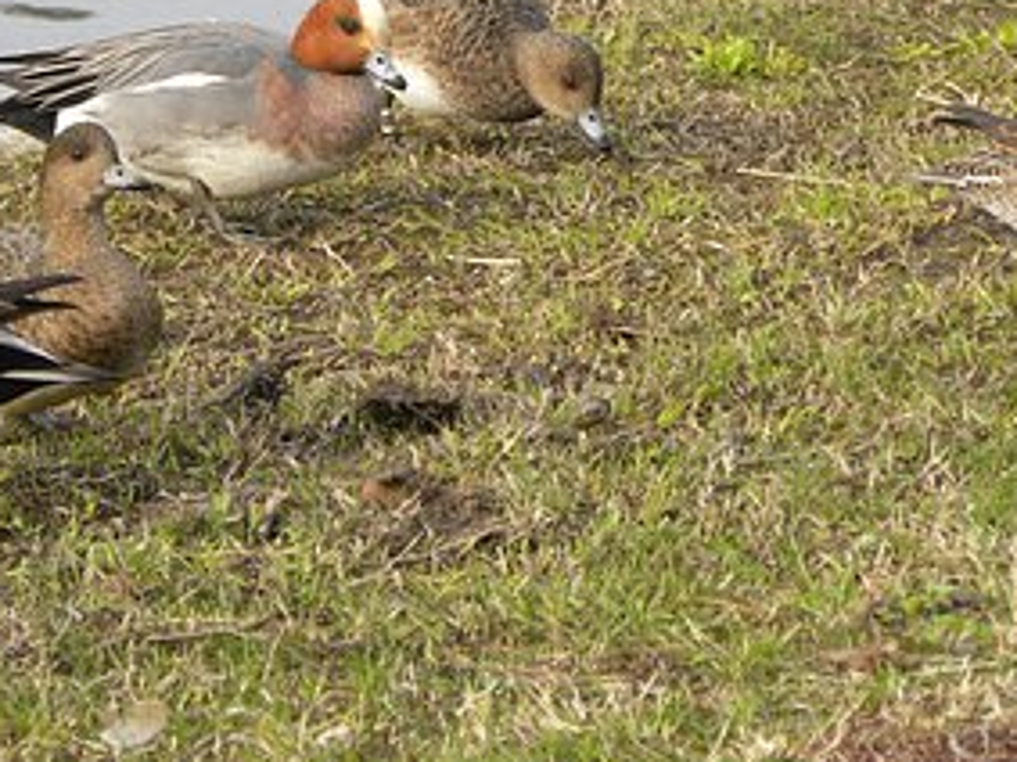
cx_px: 417
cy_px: 126
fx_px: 17885
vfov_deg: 2.4
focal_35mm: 609
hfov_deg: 3.3
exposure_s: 1/148
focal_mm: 59.9
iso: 93
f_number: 5
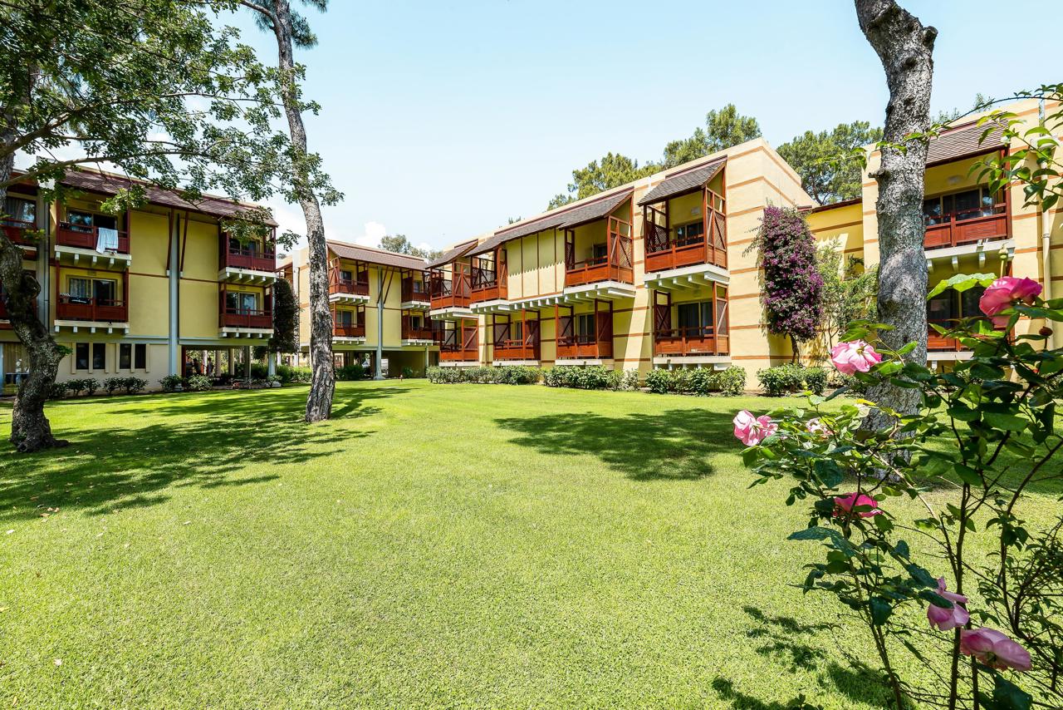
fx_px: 443
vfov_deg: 77.4
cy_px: 355
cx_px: 532
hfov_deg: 100.4
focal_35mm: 15
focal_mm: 15
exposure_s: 1/80
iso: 100
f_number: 11
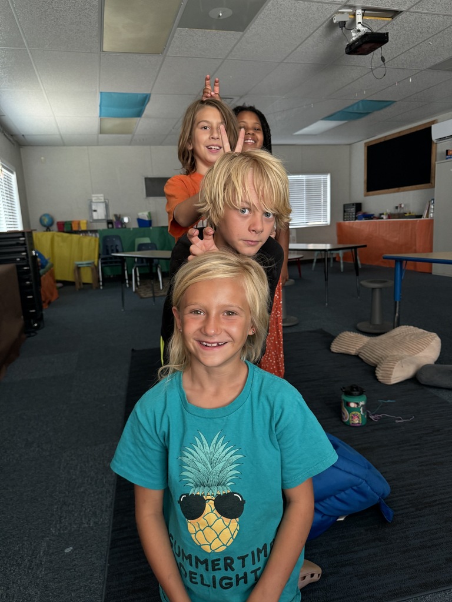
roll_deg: +3.9
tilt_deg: -9.8
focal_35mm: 24
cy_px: 301
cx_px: 226
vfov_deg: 71.6
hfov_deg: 56.8
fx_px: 418
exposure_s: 1/60
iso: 200
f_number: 1.78
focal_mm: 6.86
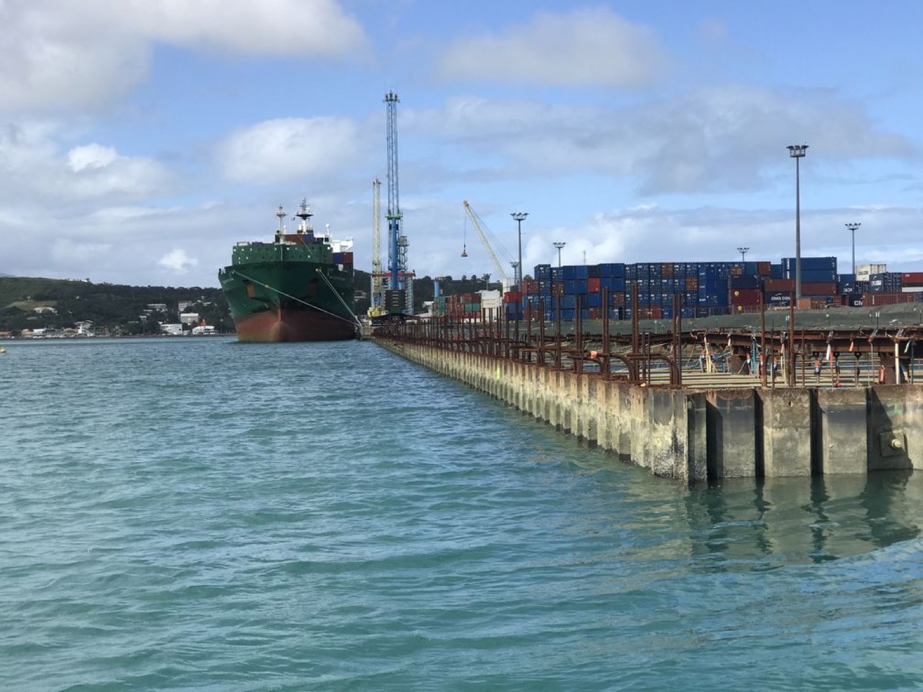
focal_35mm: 57
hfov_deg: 33.8
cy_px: 346
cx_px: 462
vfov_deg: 25.7
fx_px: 1520
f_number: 2.8
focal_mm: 6.6
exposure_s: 1/894
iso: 20
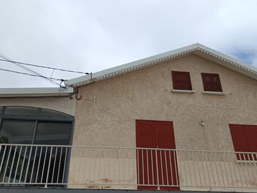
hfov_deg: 63.4
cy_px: 103
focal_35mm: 28
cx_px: 121
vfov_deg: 49.8
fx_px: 208
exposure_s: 1/600
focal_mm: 5.31
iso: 52
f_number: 1.7
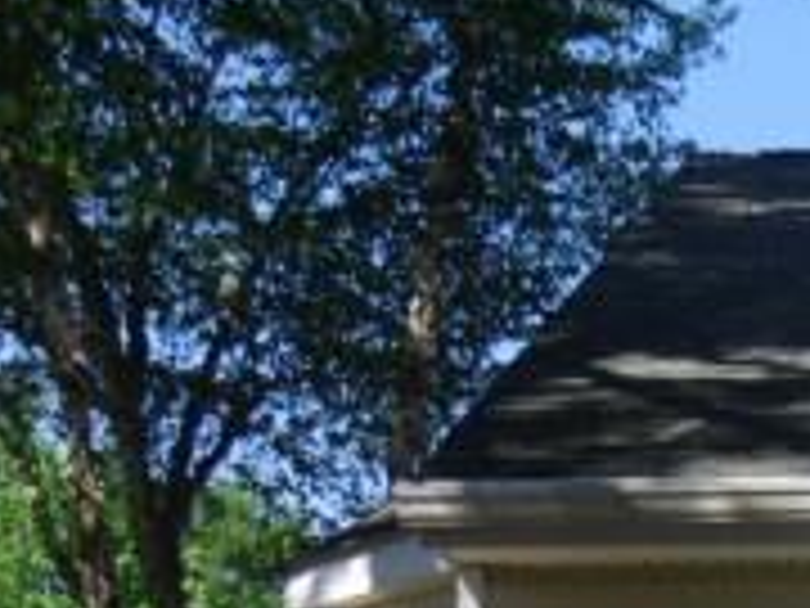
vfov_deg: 14.0
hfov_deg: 19.3
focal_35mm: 96
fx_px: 2246
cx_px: 968
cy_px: 1027
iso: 100
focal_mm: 4.9
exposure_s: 1/100
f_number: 8
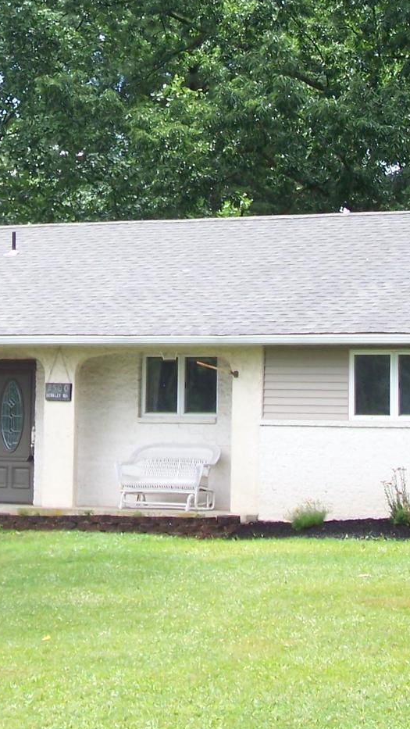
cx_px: 78
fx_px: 2357
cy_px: 157
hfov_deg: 9.9
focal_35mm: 122
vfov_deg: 17.4
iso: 64
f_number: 3
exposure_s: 1/160
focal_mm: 8.5
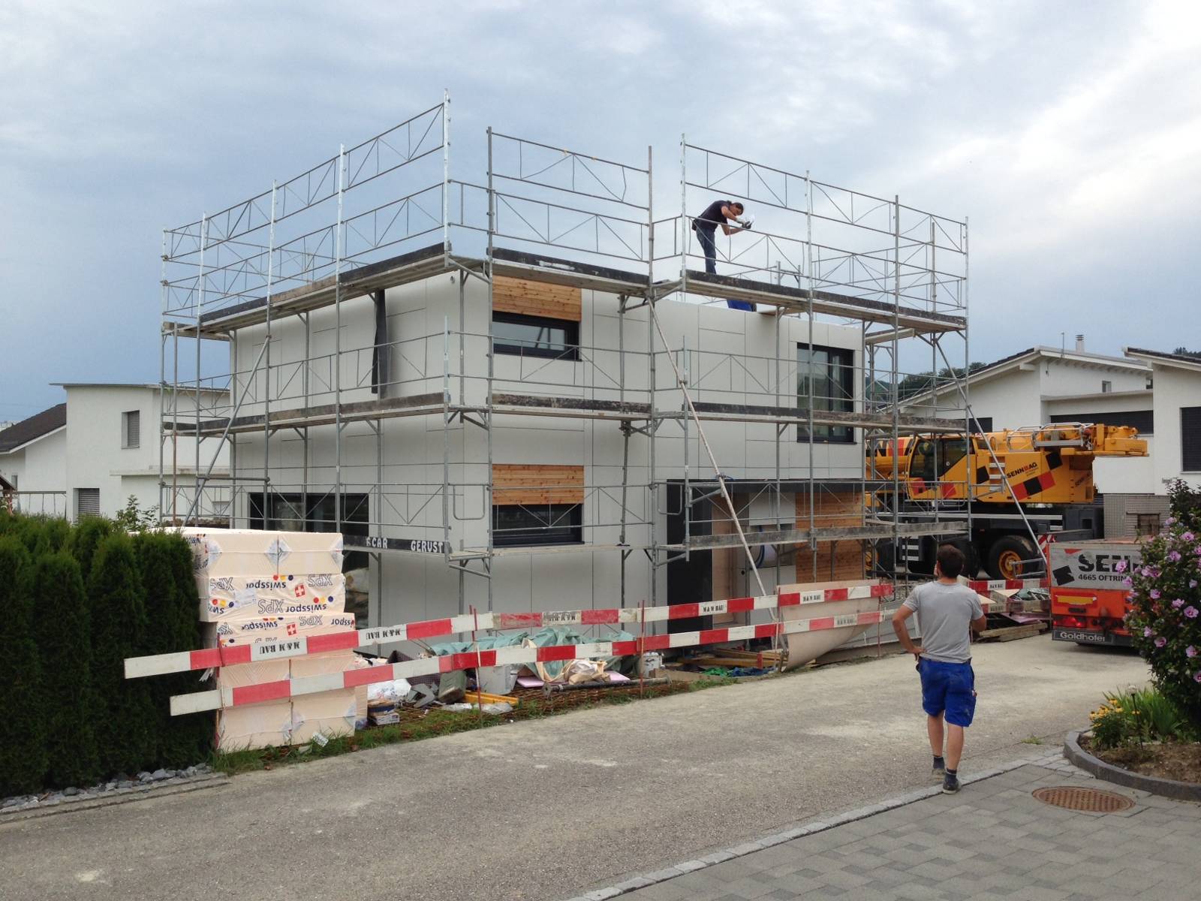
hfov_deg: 55.4
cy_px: 450
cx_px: 600
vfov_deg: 42.9
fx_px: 1145
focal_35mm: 33
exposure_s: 1/596
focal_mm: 4.12
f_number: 2.4
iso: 50
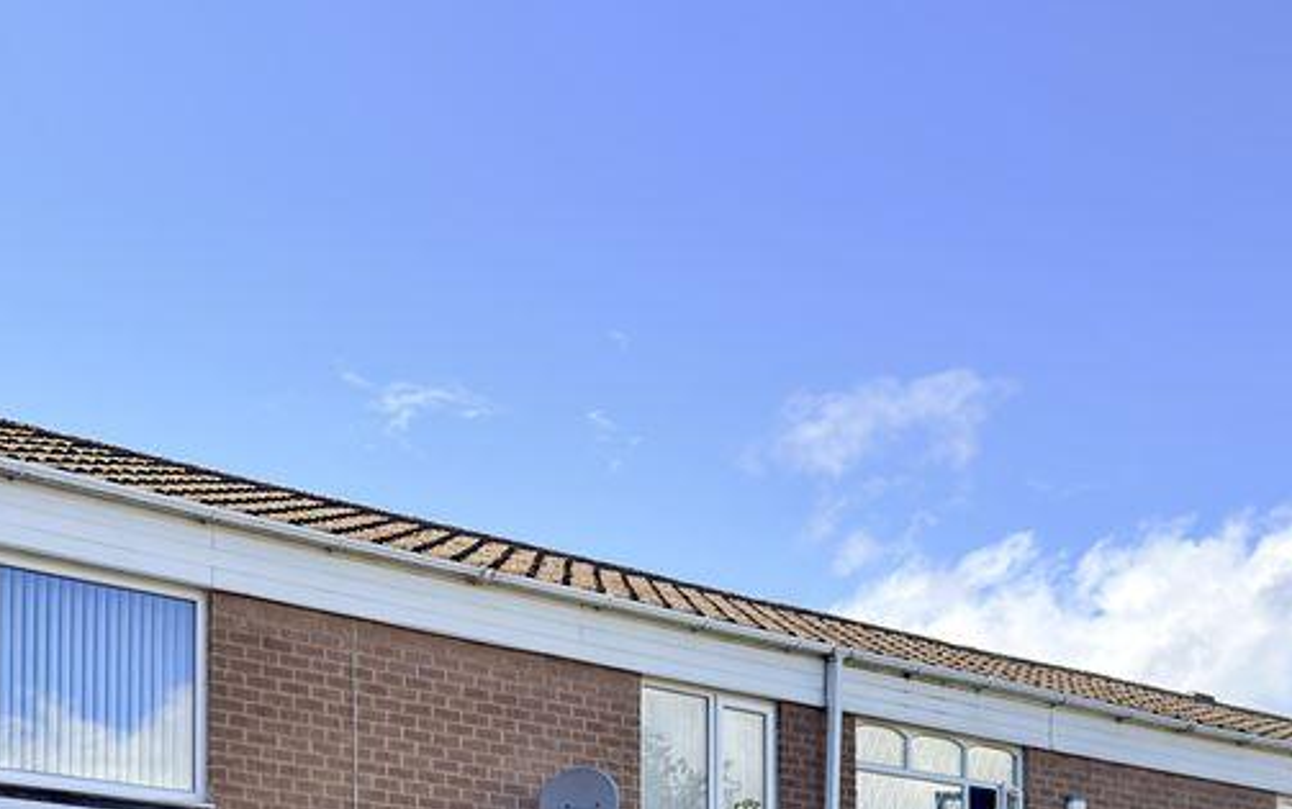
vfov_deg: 17.9
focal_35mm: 69
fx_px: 2431
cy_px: 979
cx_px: 432
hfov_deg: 29.6
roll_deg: +0.2
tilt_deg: +4.4
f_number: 1.78
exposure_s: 1/2000
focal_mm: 6.76
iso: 80
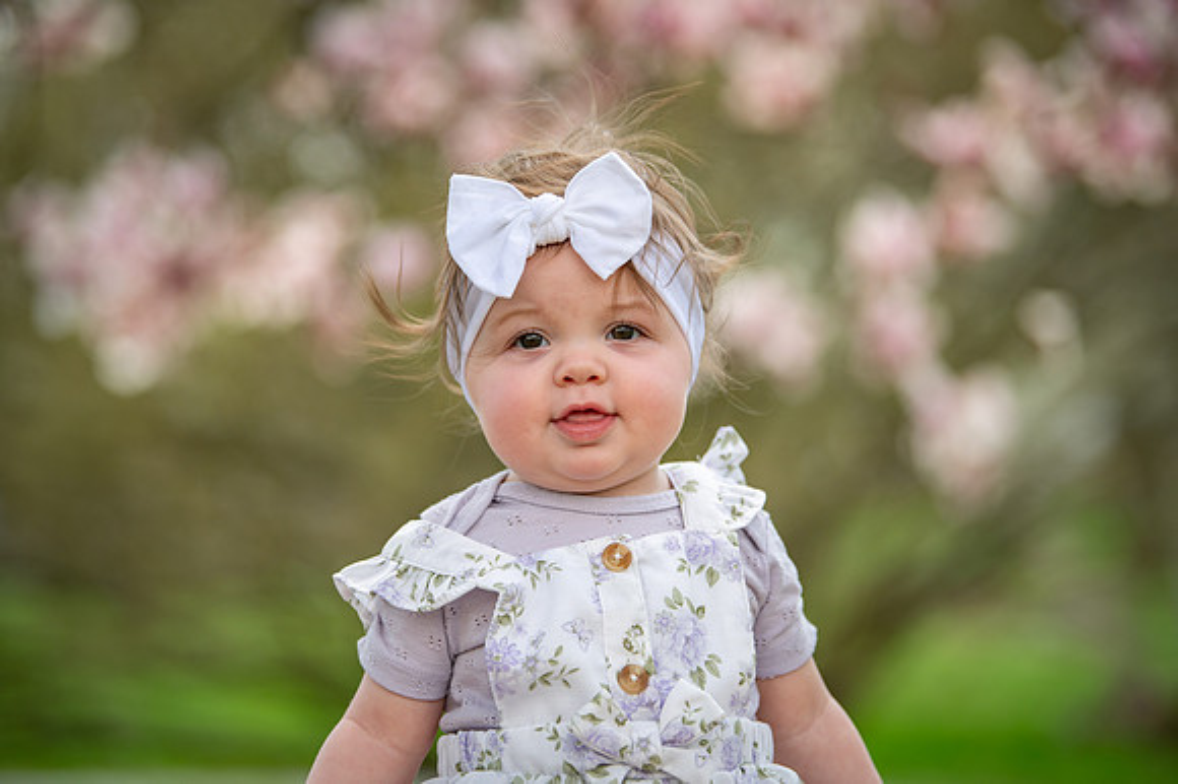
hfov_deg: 16.8
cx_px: 589
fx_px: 3990
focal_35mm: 122
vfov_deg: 11.2
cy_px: 392
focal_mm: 122
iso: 320
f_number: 2.8
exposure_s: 1/1250
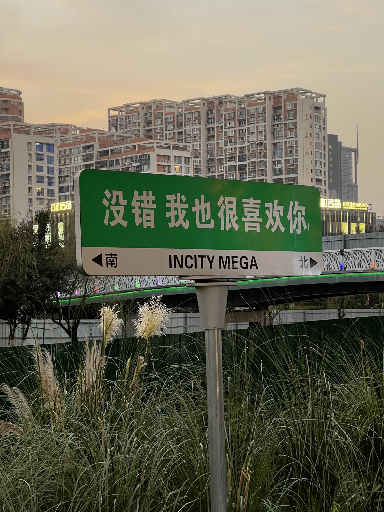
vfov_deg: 25.3
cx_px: 192
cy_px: 256
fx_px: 1139
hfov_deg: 19.1
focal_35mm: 77
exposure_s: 1/60
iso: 250
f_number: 2.8
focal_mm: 9
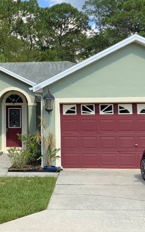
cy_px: 77
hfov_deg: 21.0
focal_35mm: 61
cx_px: 22
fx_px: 385
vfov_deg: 33.2
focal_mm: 3
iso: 16
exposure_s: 1/1195
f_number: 1.8
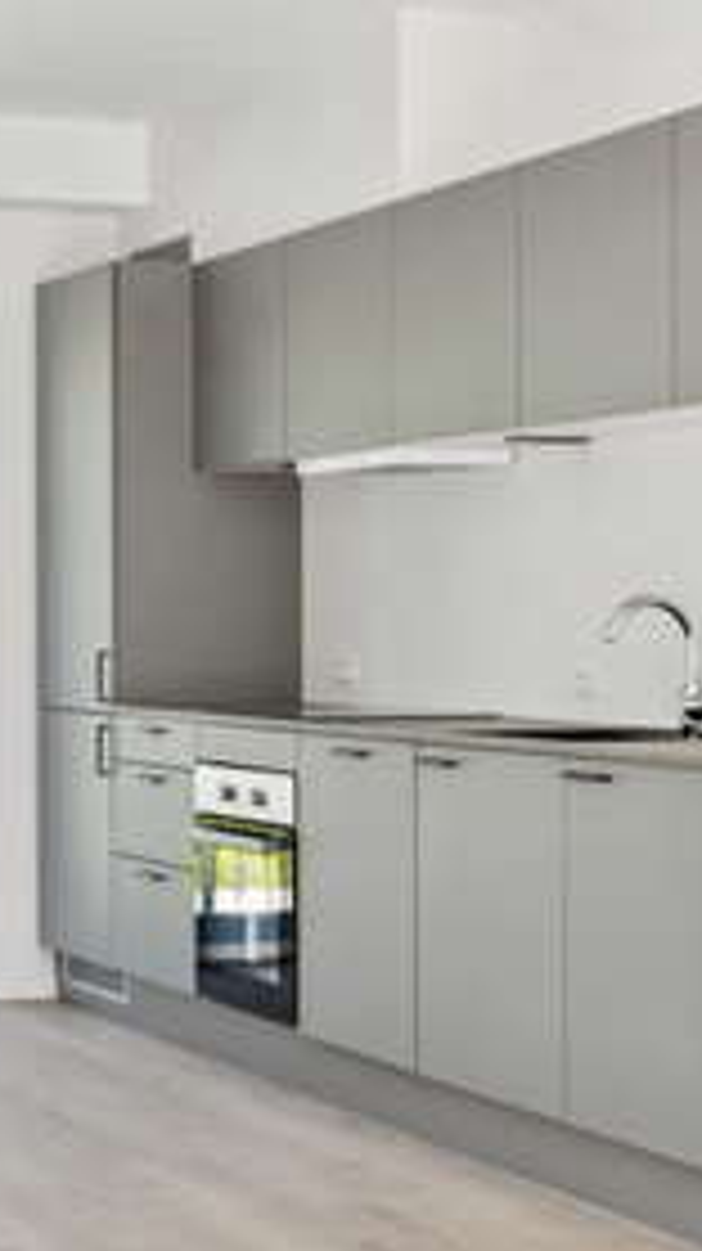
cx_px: 153
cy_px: 626
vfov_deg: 27.9
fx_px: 2520
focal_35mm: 76
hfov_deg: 15.8
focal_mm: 32
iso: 200
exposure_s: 1/60
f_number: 8
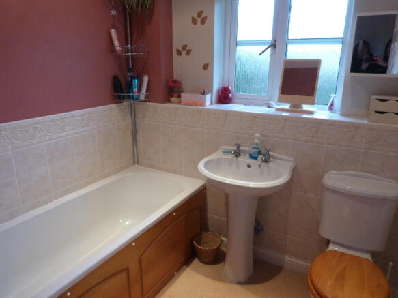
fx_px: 287
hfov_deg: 69.4
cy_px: 149
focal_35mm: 25
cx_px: 199
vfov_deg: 54.9
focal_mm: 4.5
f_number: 2.8
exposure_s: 1/60
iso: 400
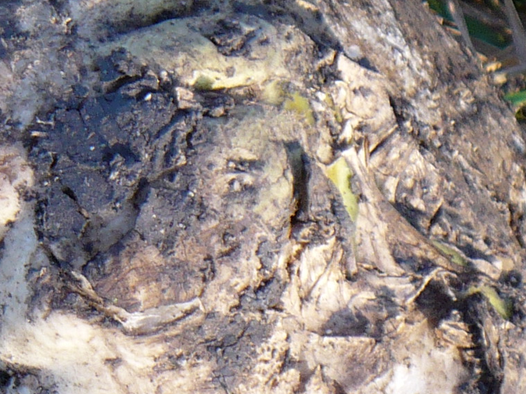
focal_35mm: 514
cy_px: 395
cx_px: -78
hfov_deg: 3.9
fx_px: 7809
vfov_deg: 2.9
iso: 100
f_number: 3.7
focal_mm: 21
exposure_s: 1/160
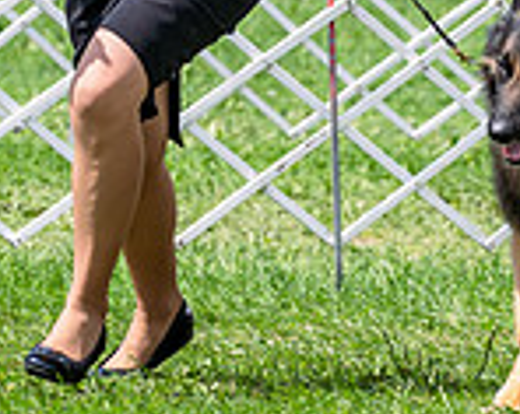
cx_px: 413
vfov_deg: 2.6
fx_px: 9084
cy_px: -105
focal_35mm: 591
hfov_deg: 3.3
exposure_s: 1/1000
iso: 100
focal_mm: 138
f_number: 5
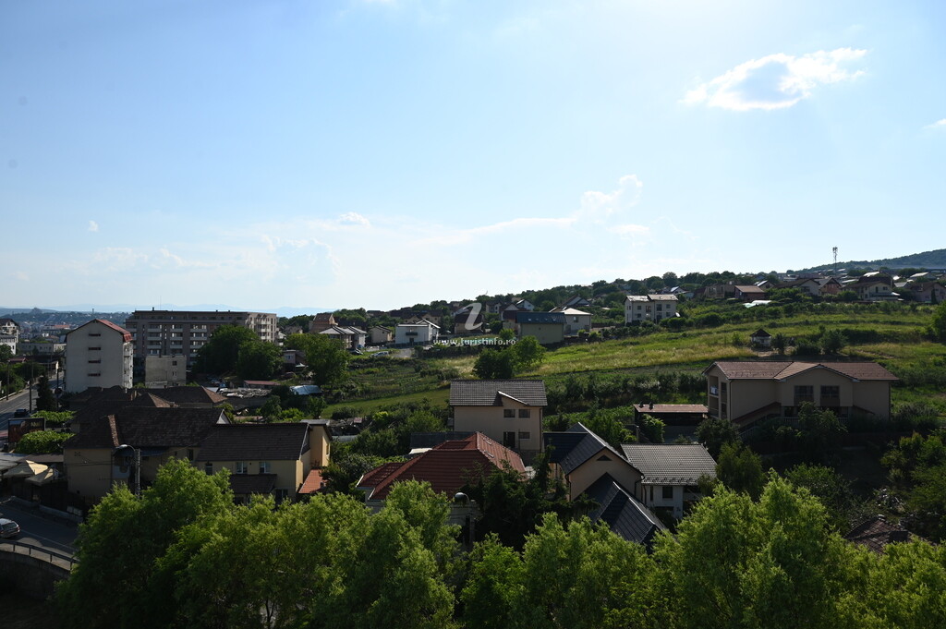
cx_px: 473
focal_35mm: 24
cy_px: 314
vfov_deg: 53.1
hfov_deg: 73.8
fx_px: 630
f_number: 8
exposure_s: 1/500
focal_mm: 24
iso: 100
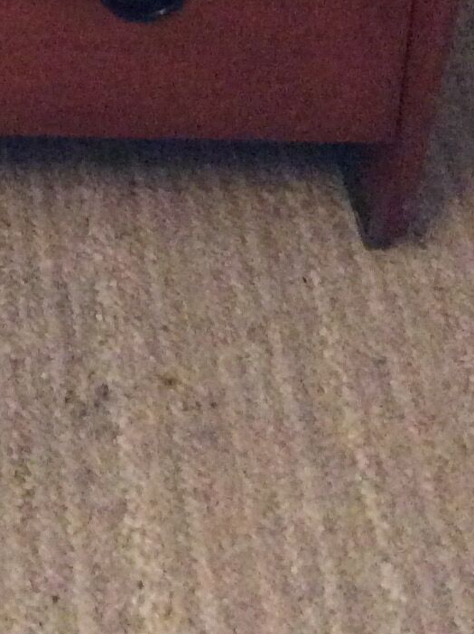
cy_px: -421
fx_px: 2160
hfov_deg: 12.1
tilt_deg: -30.8
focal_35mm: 118
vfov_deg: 15.0
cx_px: -165
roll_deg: -1.1
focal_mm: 3.3
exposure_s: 1/17
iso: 400
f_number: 2.4
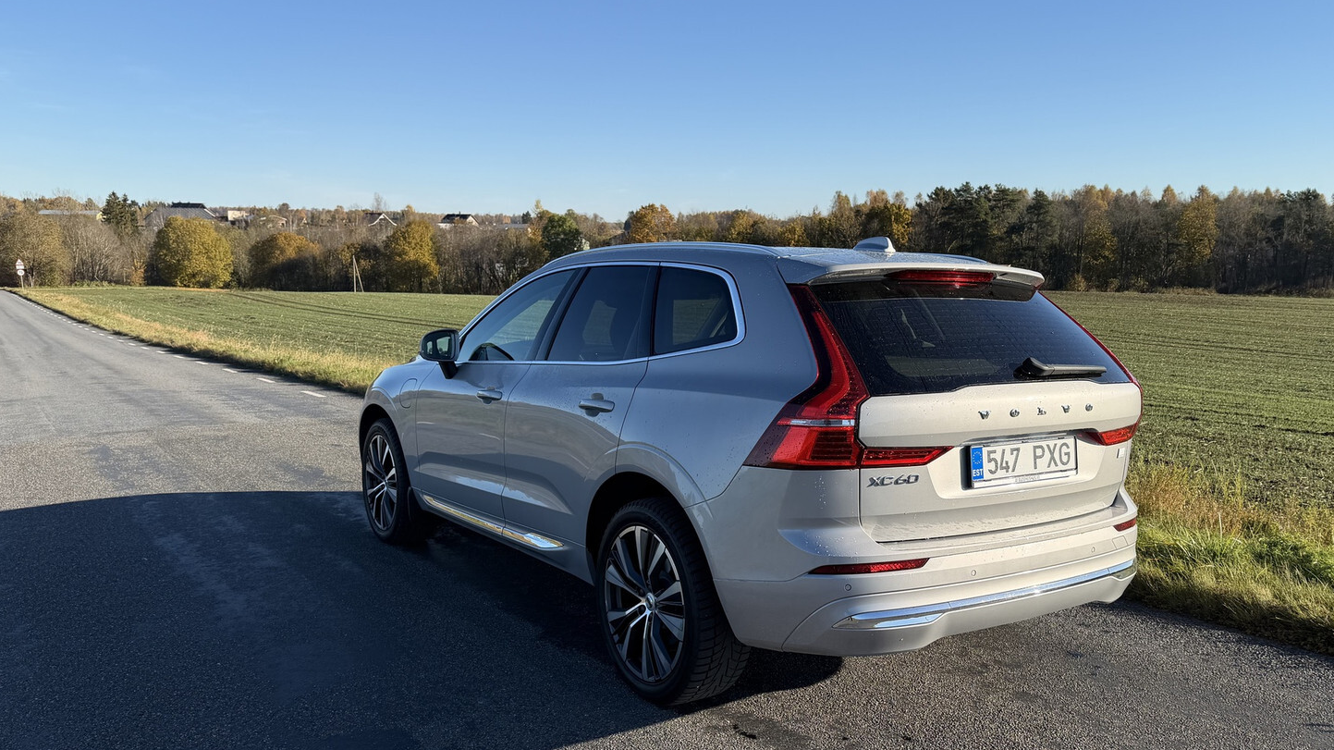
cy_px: 440
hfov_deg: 66.0
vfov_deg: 40.0
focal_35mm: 29
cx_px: 712
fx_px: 1026
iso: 80
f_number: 1.78
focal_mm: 6.76
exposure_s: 1/3279
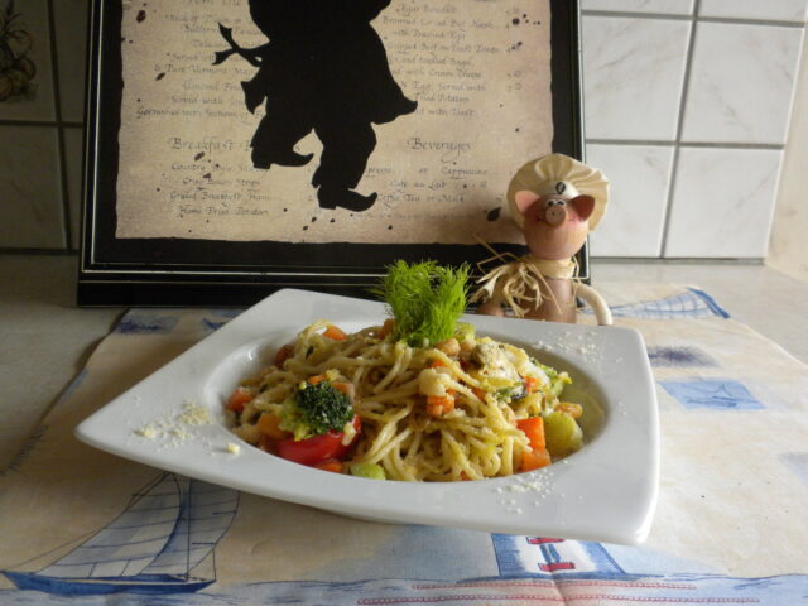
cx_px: 404
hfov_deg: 50.1
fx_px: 864
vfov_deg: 38.7
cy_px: 303
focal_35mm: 37
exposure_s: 1/65.8
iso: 302
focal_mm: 6.6
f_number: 3.5
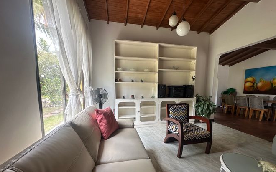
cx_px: 138
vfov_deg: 74.1
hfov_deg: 101.5
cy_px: 101
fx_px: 113
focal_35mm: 15
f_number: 2.2
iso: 50
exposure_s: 1/99
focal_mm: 2.22
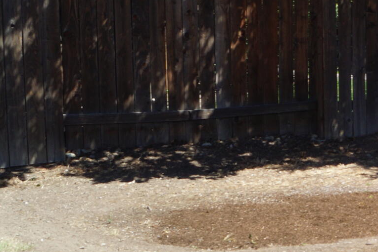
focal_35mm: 106
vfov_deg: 12.9
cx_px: 733
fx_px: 1113
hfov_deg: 15.7
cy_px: 72
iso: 100
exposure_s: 1/80
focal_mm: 18
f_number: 10
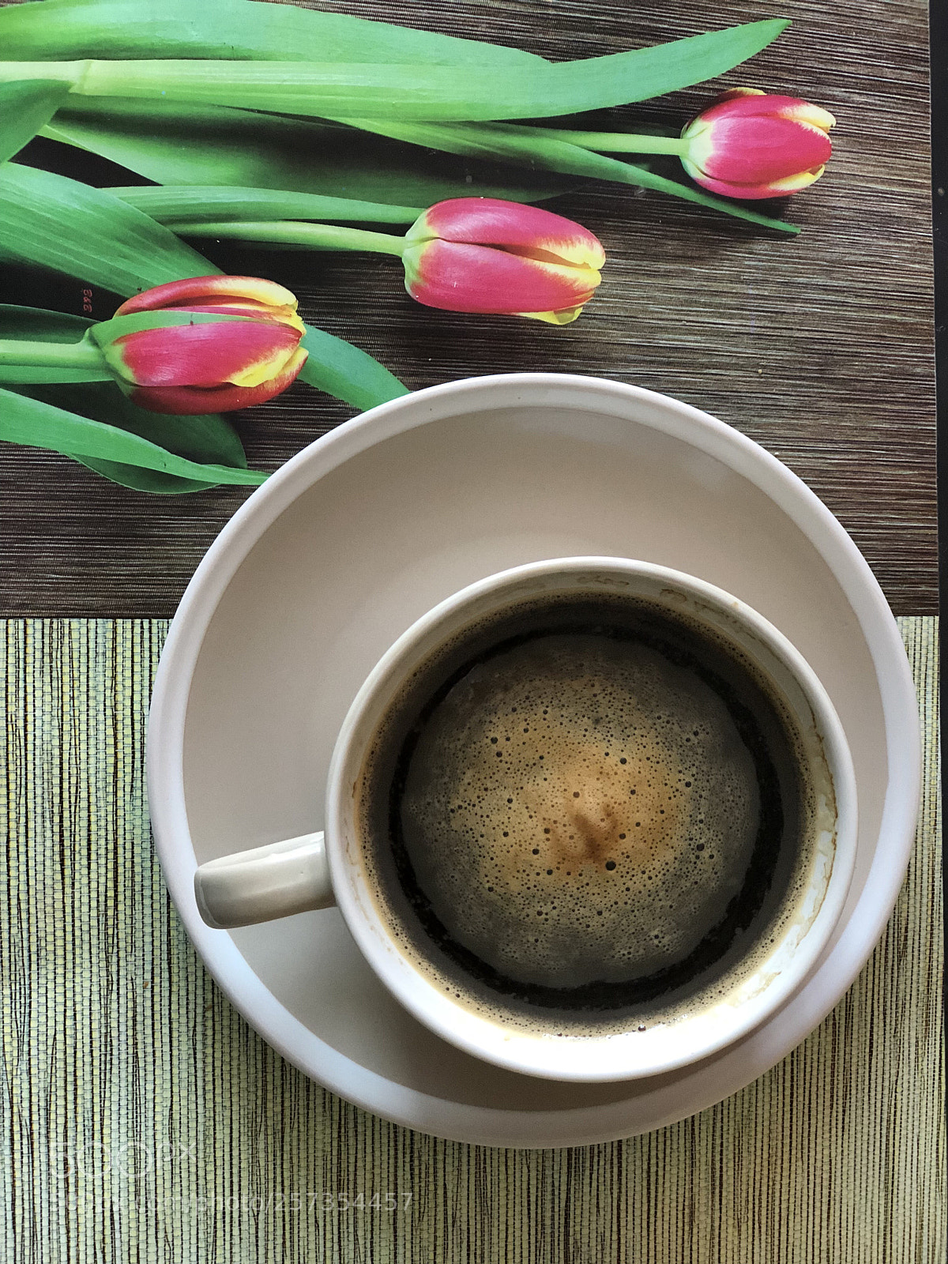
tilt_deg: -88.8
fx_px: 2081
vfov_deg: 33.8
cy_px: 632
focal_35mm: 57
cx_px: 474
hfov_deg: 25.7
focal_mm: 6.6
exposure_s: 1/60
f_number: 2.8
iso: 500
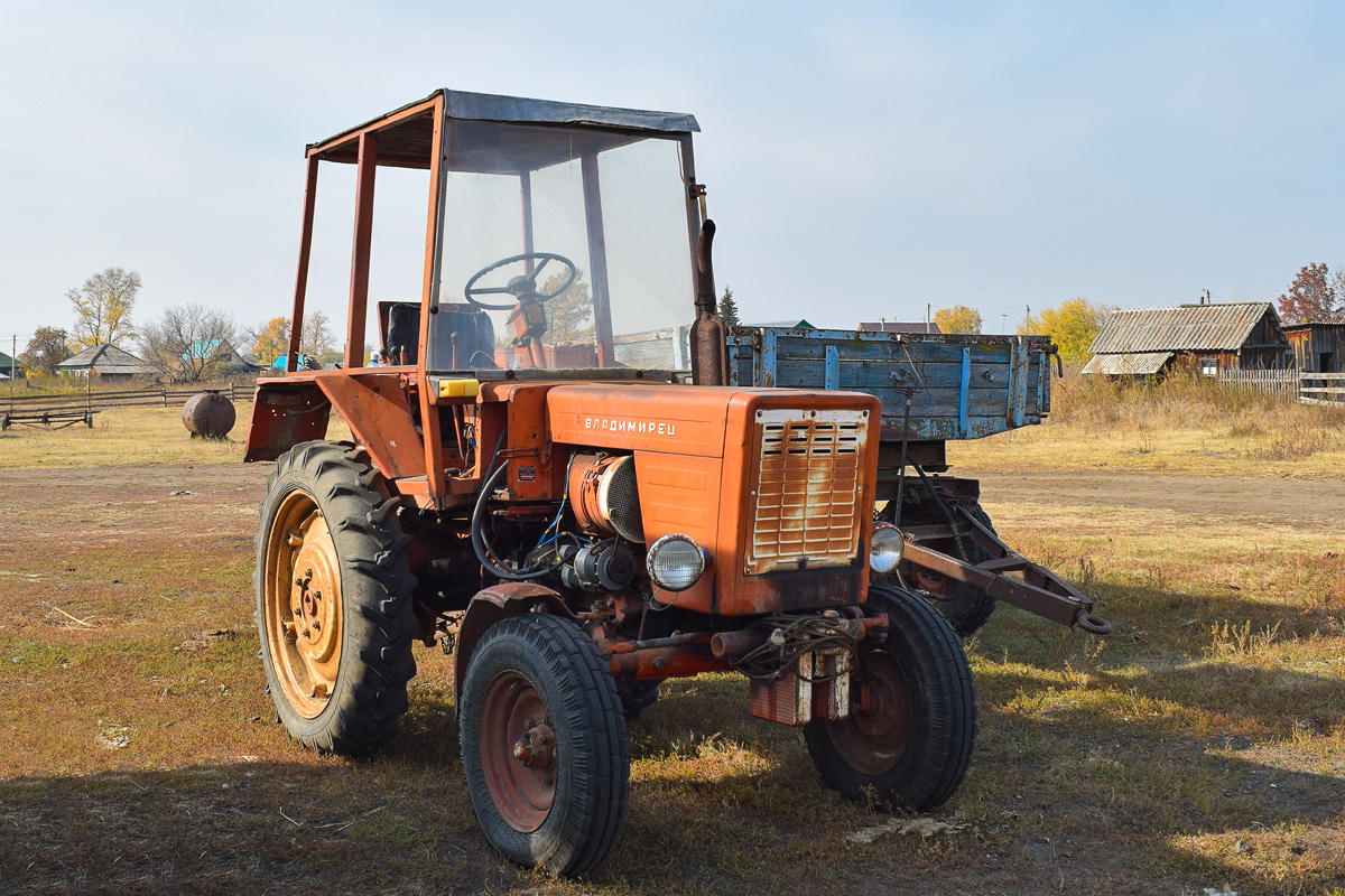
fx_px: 1233
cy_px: 448
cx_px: 672
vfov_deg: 40.0
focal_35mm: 33
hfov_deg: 57.2
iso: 200
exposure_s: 1/320
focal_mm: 22
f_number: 9
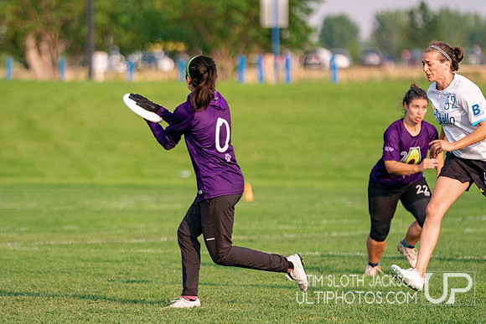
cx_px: 198
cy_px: 149
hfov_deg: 5.3
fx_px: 5211
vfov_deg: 3.6
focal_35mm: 386
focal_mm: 200
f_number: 2.8
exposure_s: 1/10000
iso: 640
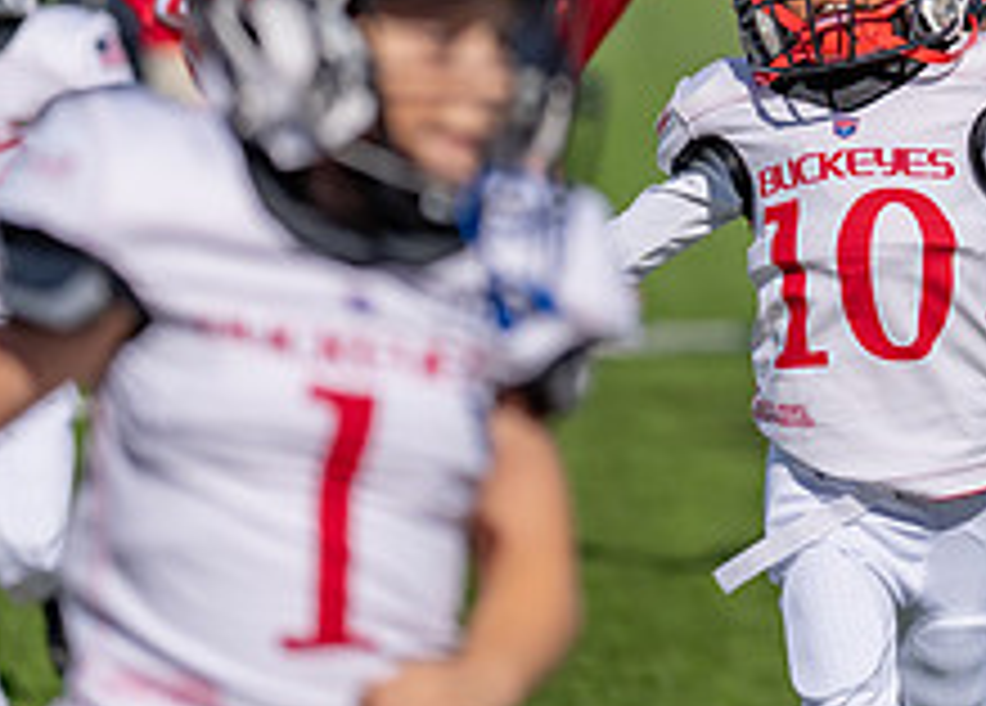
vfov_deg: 3.9
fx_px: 10486
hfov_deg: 5.4
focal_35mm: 374
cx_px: 1081
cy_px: 9
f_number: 1.8
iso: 100
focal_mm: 135
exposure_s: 1/12800
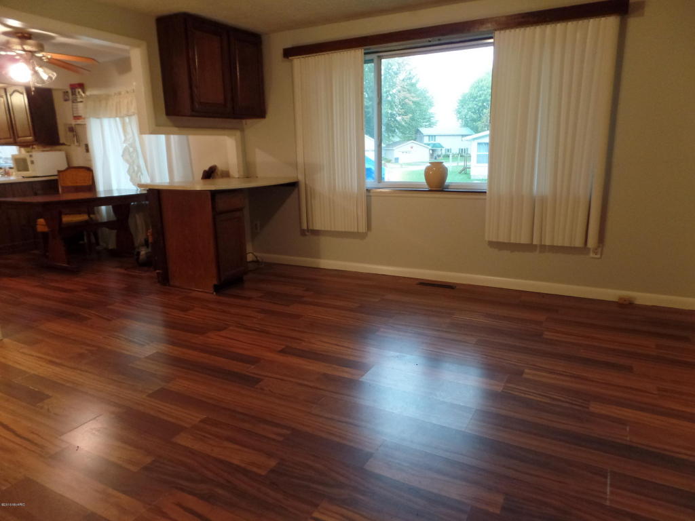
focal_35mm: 23
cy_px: 260
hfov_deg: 73.9
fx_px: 462
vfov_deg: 58.9
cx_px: 348
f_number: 2.8
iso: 400
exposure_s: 1/30
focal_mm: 4.1
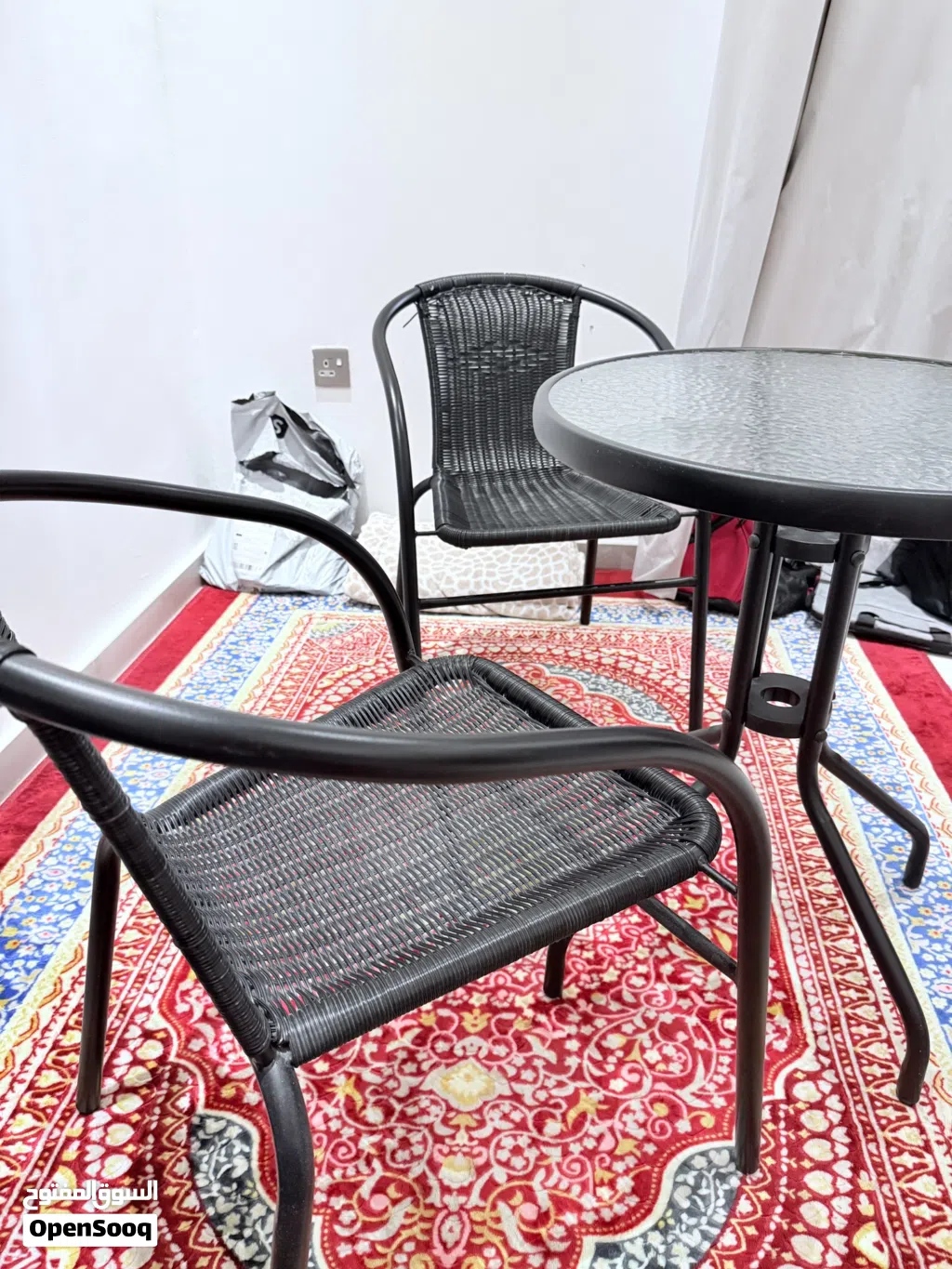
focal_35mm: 24
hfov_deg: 56.8
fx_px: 880
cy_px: 634
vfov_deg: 71.6
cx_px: 476
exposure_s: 1/50
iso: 500
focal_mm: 6.76
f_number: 1.78
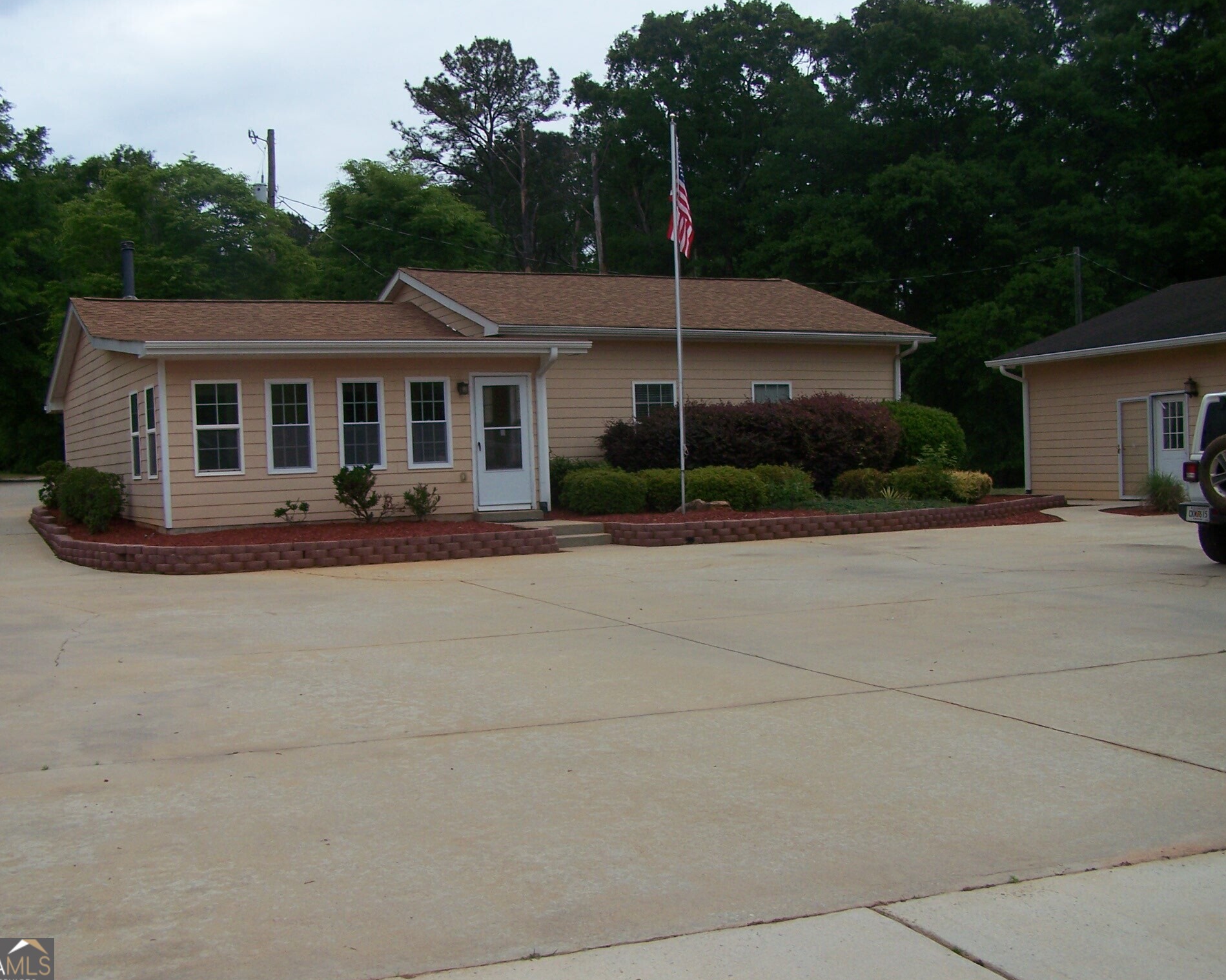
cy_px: 492
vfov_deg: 37.3
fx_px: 1451
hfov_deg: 45.8
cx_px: 568
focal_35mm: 40
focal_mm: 6.3
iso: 80
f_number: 4
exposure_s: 1/640
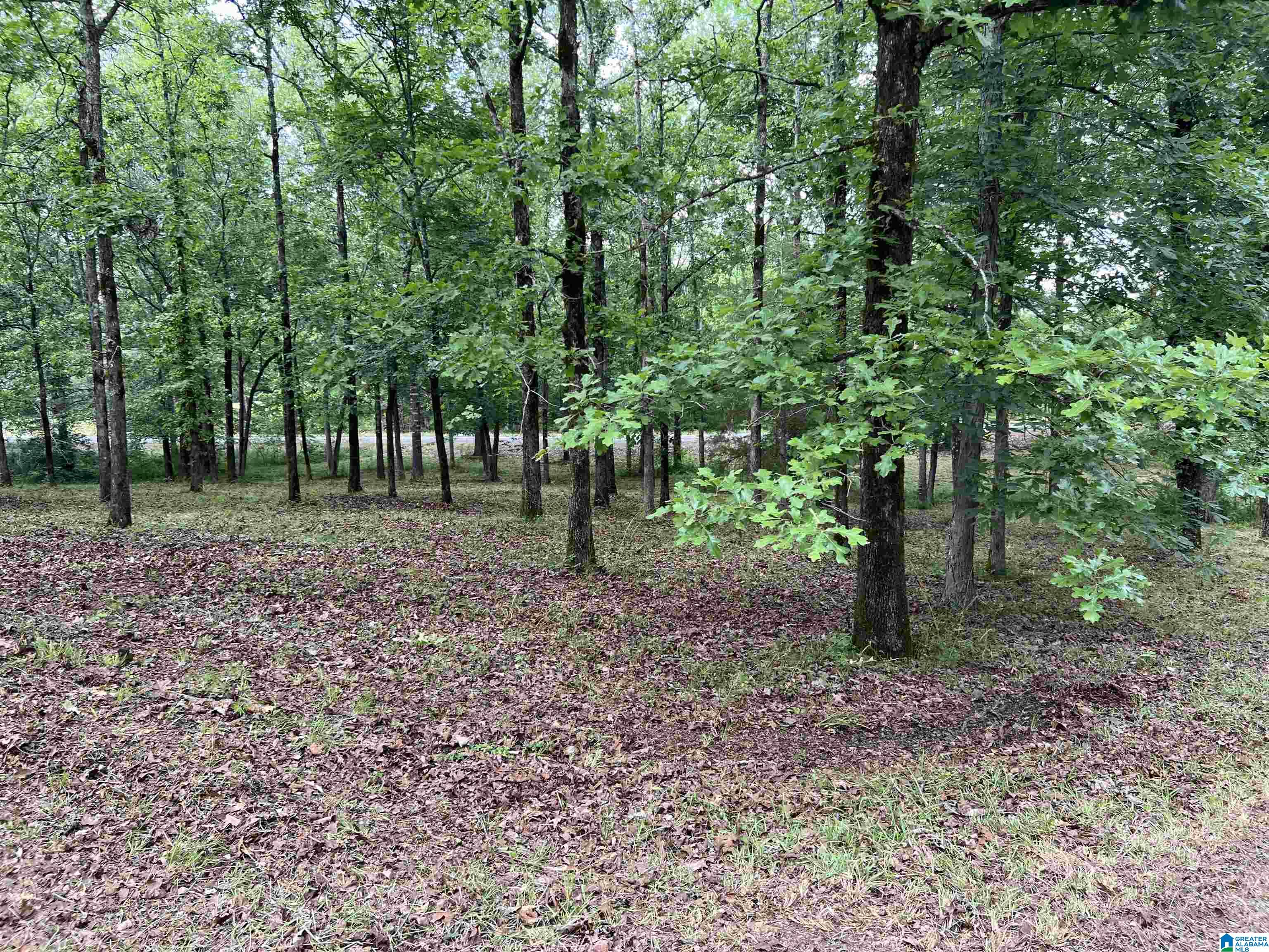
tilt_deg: -7.0
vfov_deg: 53.1
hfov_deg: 67.3
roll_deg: +0.9
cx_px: 634
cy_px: 476
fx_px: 953
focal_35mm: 26
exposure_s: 1/130
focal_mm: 5.7
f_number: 1.5
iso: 32
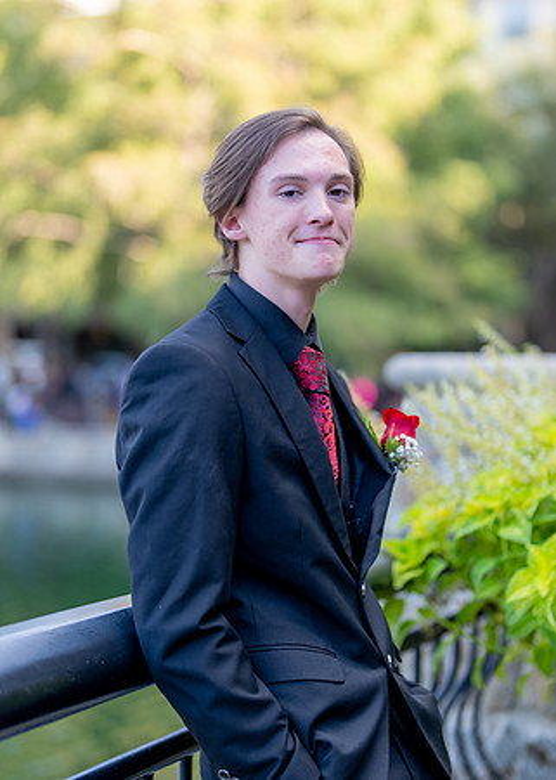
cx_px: 278
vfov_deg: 27.0
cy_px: 390
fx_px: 1623
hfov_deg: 19.4
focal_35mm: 73
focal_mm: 50
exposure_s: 1/640
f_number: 1.2
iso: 100
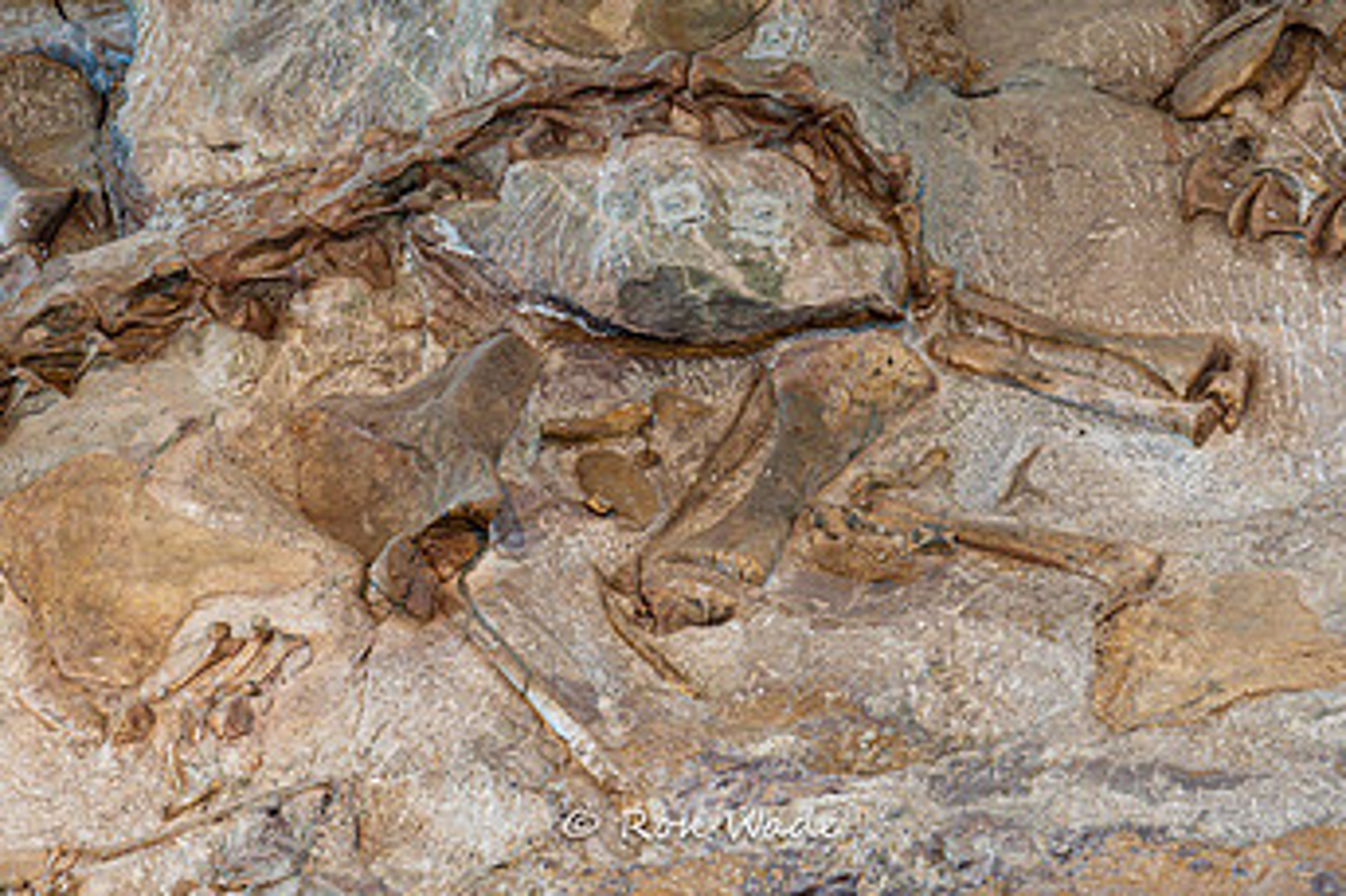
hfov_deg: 17.4
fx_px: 4410
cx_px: 700
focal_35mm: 118
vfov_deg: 11.6
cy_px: 182
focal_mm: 70
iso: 1600
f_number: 4
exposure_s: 1/160
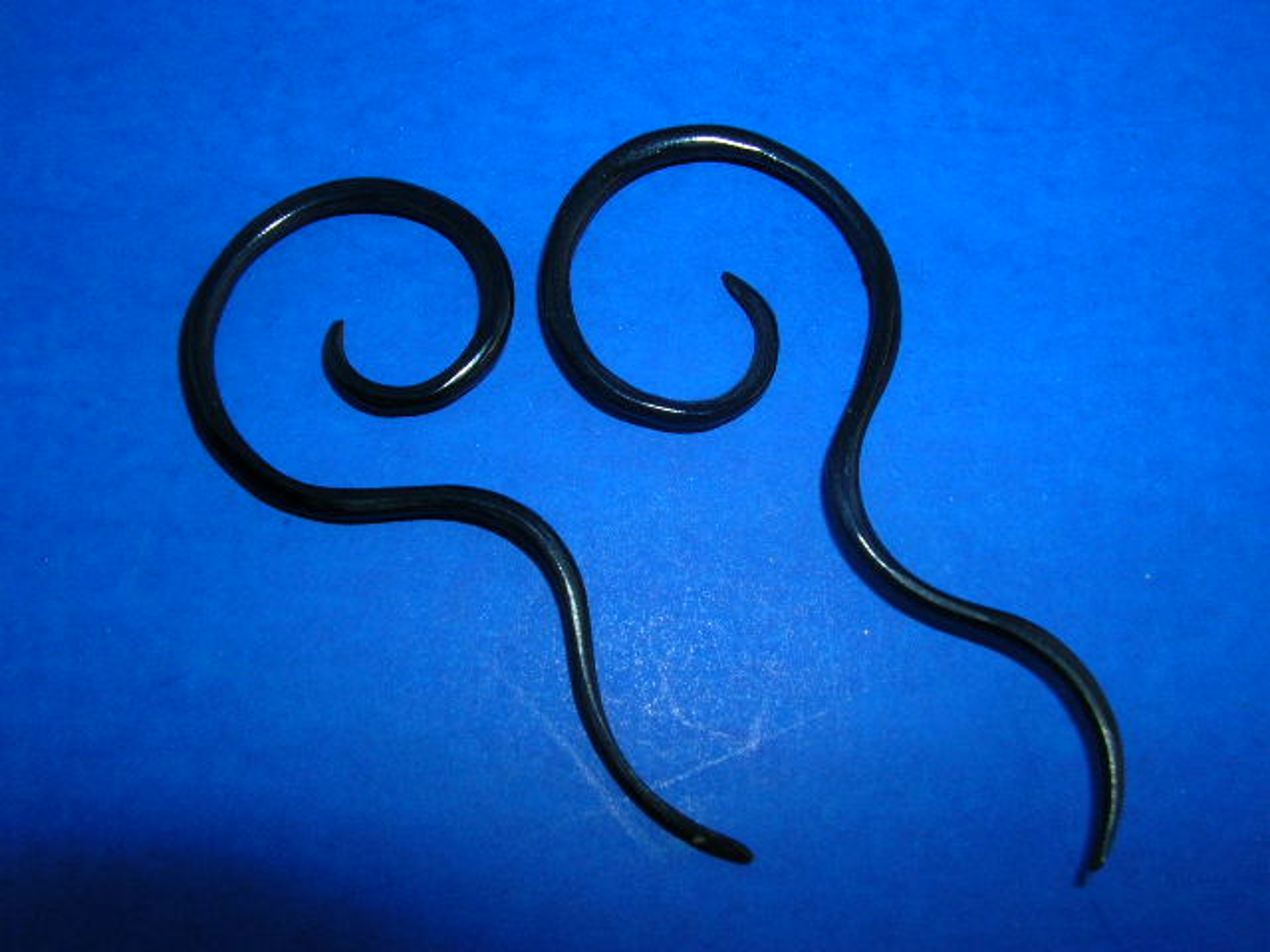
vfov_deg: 40.7
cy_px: 476
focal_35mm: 35
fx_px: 1284
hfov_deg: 52.6
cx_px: 635
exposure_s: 1/60.1
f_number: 5.6
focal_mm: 5.8
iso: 50
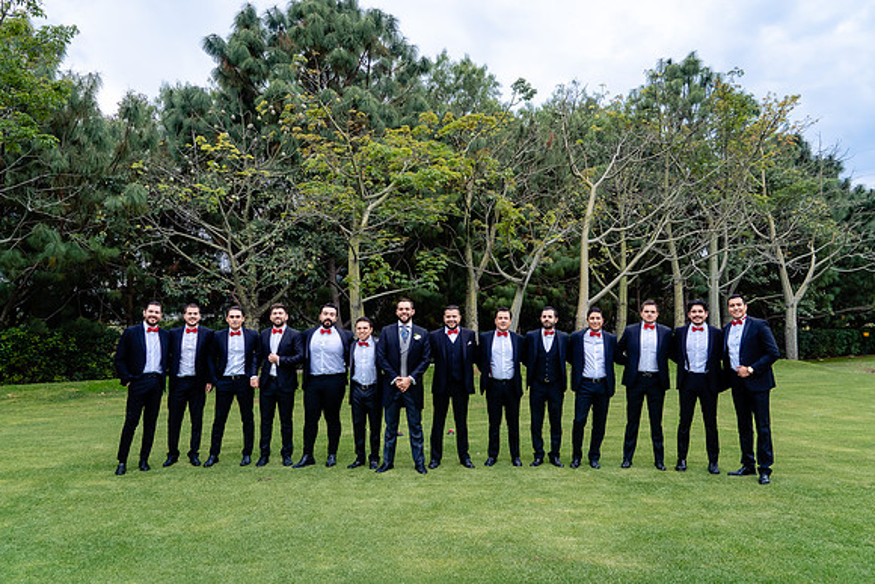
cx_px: 438
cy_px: 292
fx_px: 681
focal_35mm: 28
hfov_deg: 65.5
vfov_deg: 46.4
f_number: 7.1
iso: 640
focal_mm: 28
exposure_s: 1/250
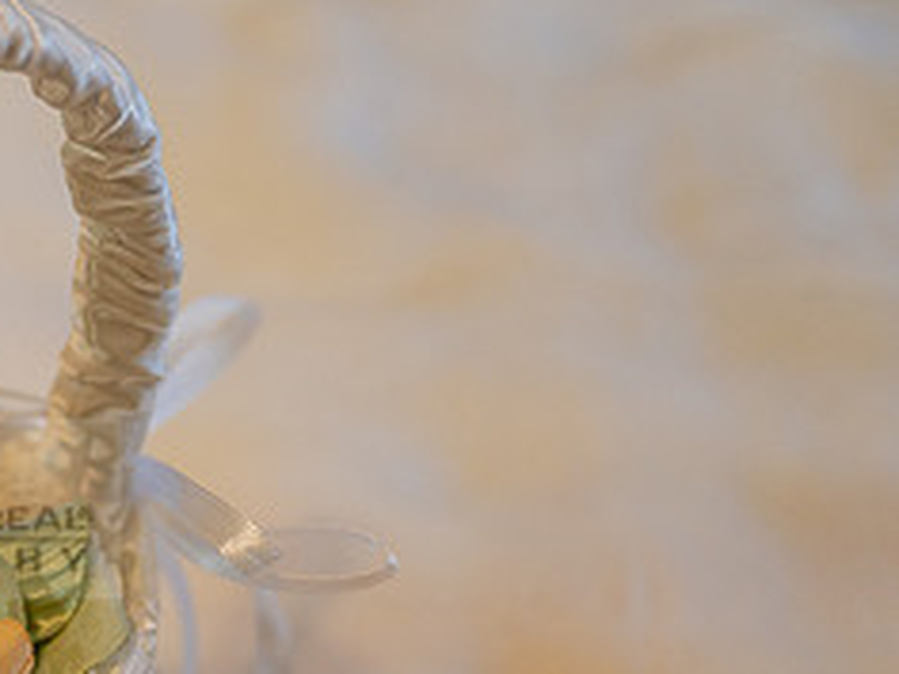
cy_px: 508
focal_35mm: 123
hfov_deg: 15.4
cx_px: -202
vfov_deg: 12.0
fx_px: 3194
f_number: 2.8
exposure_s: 1/200
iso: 800
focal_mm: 52
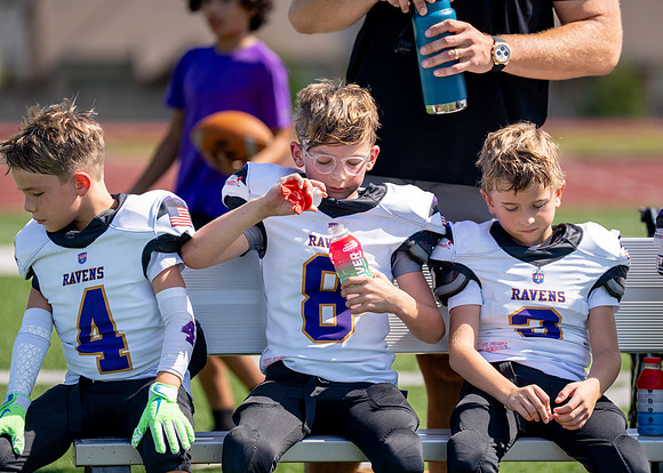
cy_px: 224
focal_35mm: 229
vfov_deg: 6.3
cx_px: 341
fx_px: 4320
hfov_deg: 8.8
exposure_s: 1/2000
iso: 200
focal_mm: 200
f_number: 2.8
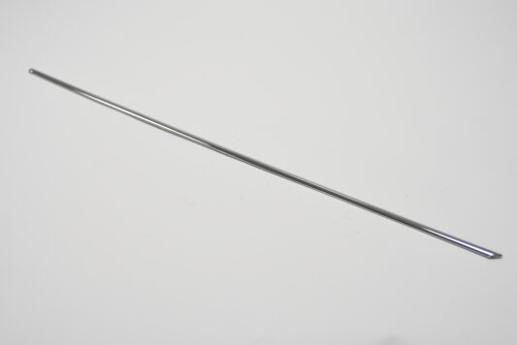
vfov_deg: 21.6
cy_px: 172
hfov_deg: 31.9
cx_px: 258
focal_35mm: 63
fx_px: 905
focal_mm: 42
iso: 320
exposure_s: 1/100
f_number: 2.8
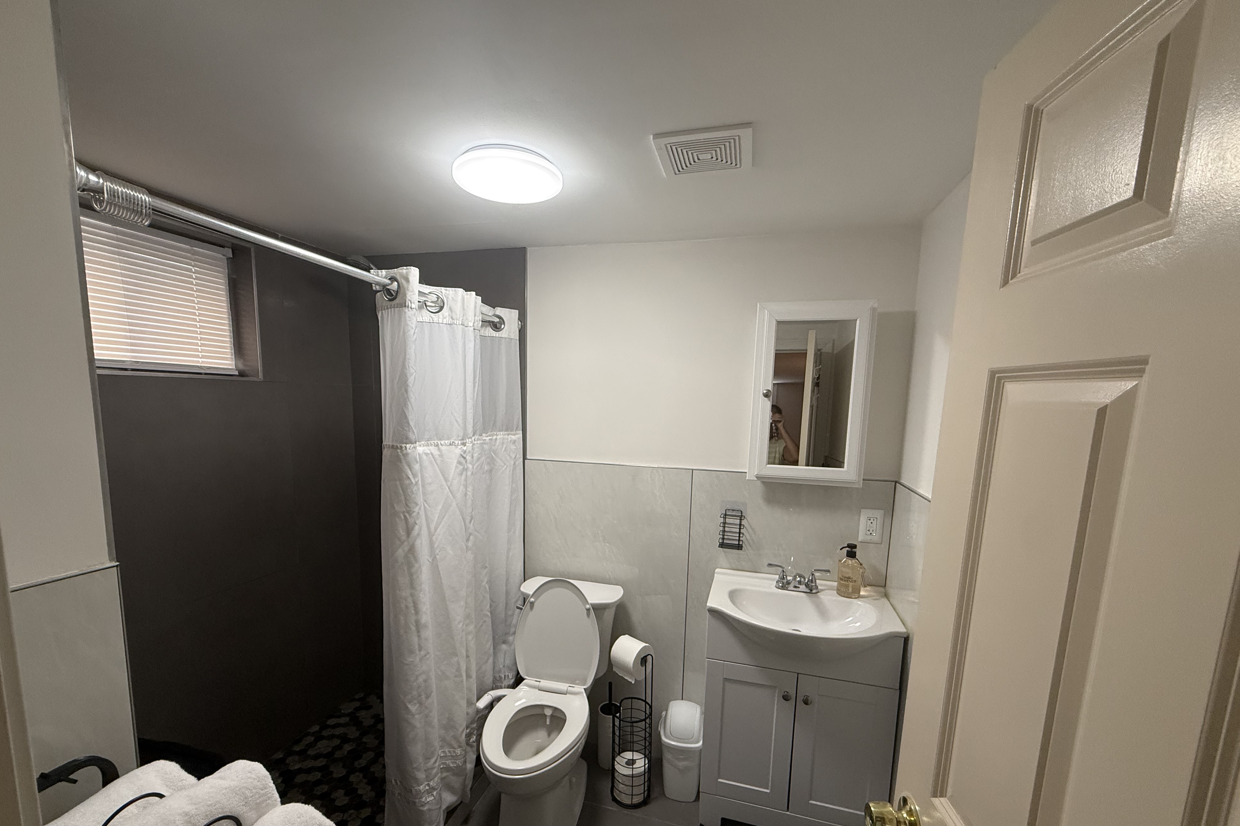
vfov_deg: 76.9
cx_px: 611
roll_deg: -0.9
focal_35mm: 15
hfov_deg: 100.4
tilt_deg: -7.2
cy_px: 467
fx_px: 517
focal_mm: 2.22
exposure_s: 1/120
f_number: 2.2
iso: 250
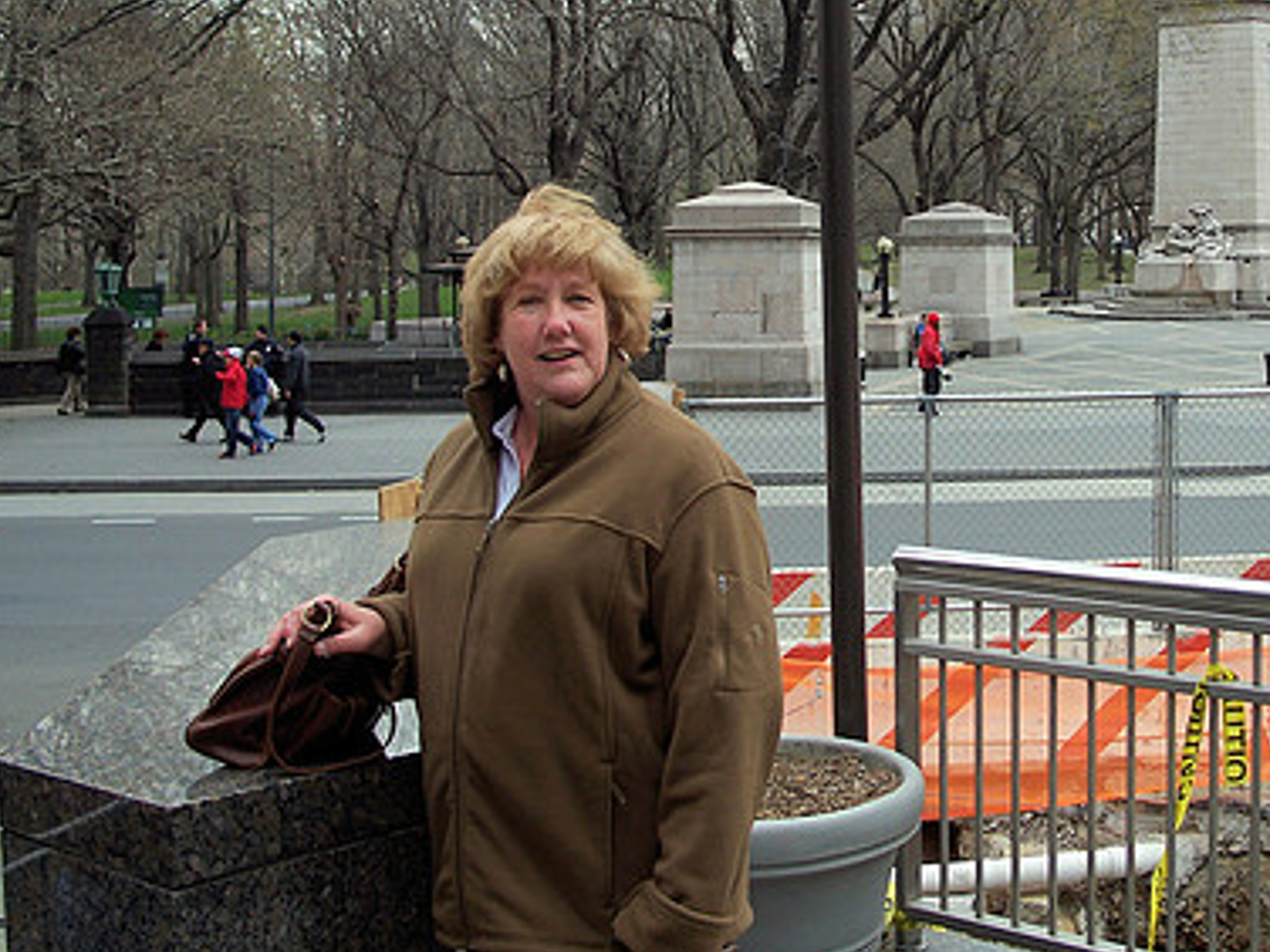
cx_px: 905
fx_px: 2091
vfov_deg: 25.5
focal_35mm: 57
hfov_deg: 33.3
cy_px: 329
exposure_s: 1/320
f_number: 2.8
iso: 64
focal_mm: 7.8
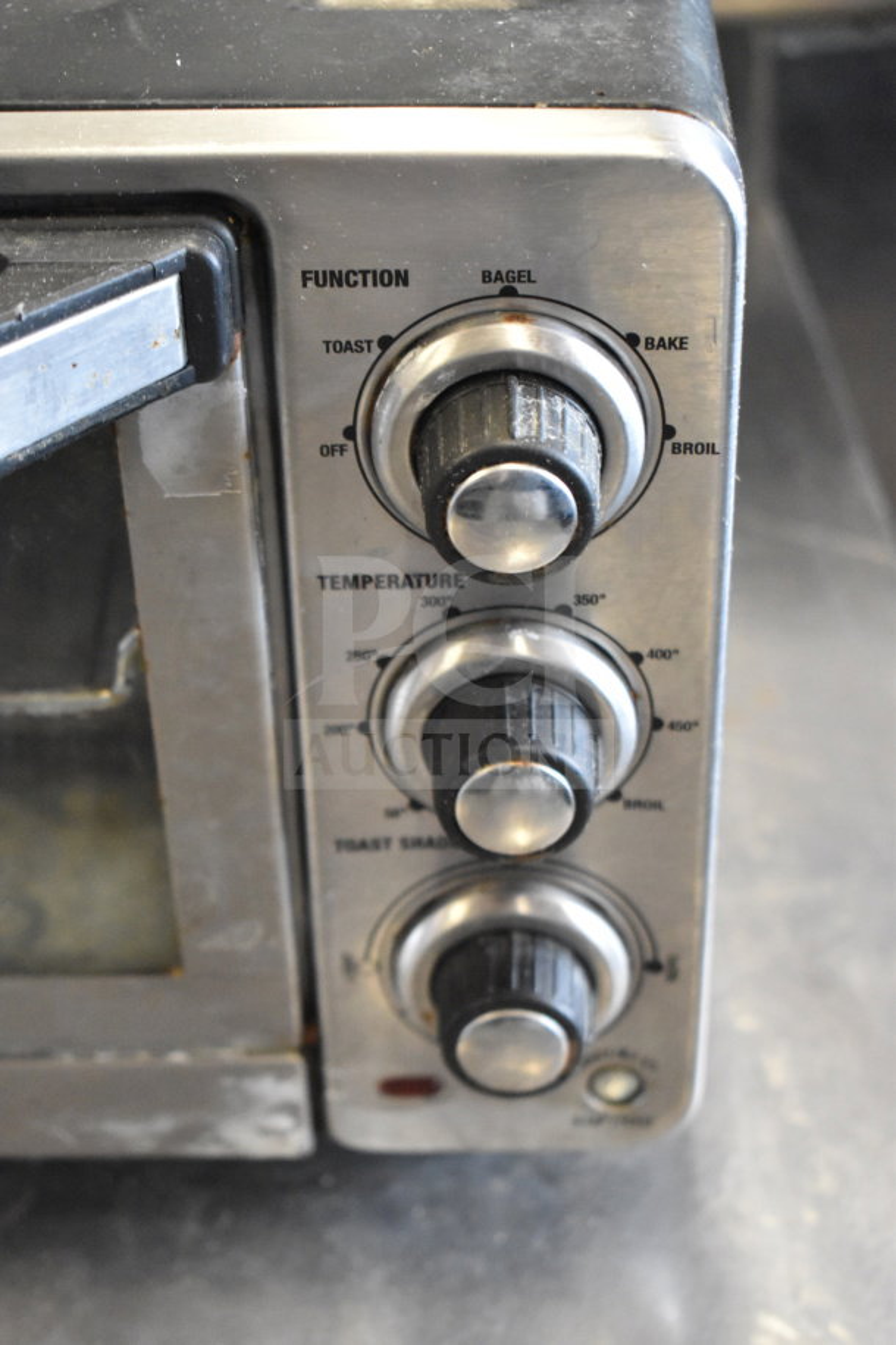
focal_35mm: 69
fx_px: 2576
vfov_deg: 29.2
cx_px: 448
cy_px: 672
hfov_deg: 19.7
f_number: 5.3
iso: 6400
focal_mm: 46
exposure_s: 1/125
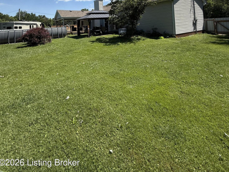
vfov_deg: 59.8
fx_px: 126
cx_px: 114
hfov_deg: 84.6
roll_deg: +2.5
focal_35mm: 19
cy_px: 21
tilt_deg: +3.3
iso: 50
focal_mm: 2.22
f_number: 2.2
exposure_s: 1/1848
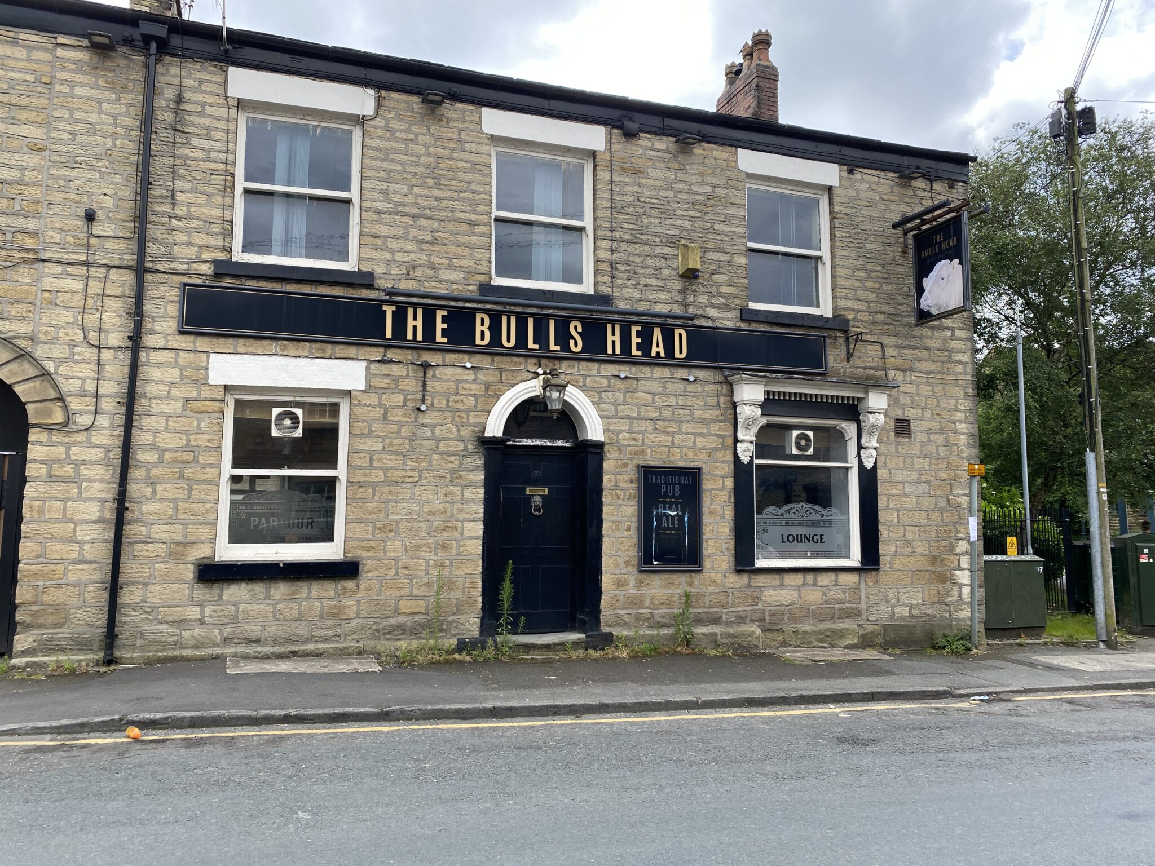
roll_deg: -1.3
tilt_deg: +6.4
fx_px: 868
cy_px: 433
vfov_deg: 53.1
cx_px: 578
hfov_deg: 67.3
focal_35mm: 26
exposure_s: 1/877
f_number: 1.8
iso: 32
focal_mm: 4.25
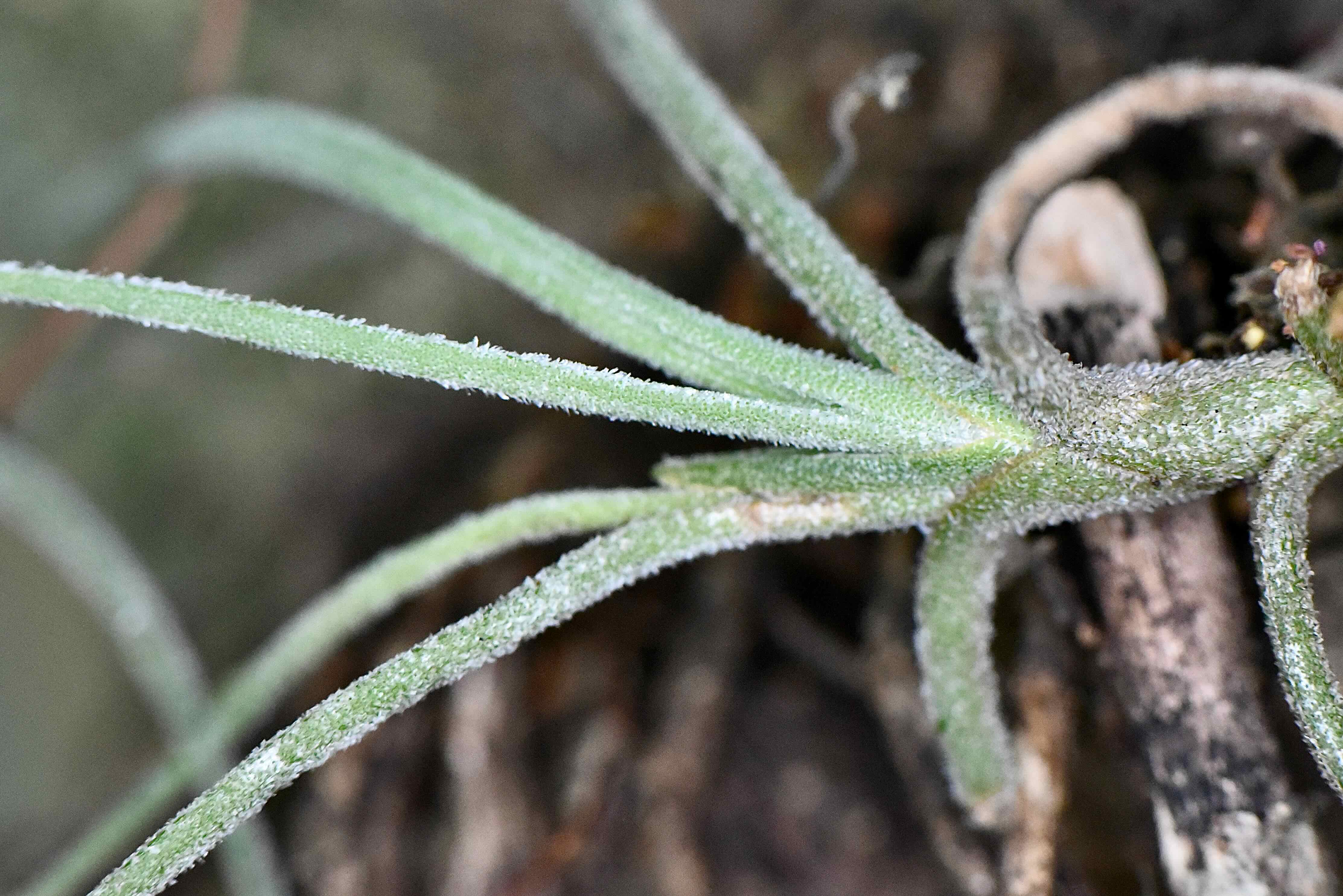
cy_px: 448
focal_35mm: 105
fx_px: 3918
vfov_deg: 13.1
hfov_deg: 19.5
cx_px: 672
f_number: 10
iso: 10000
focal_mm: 105
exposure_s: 1/800
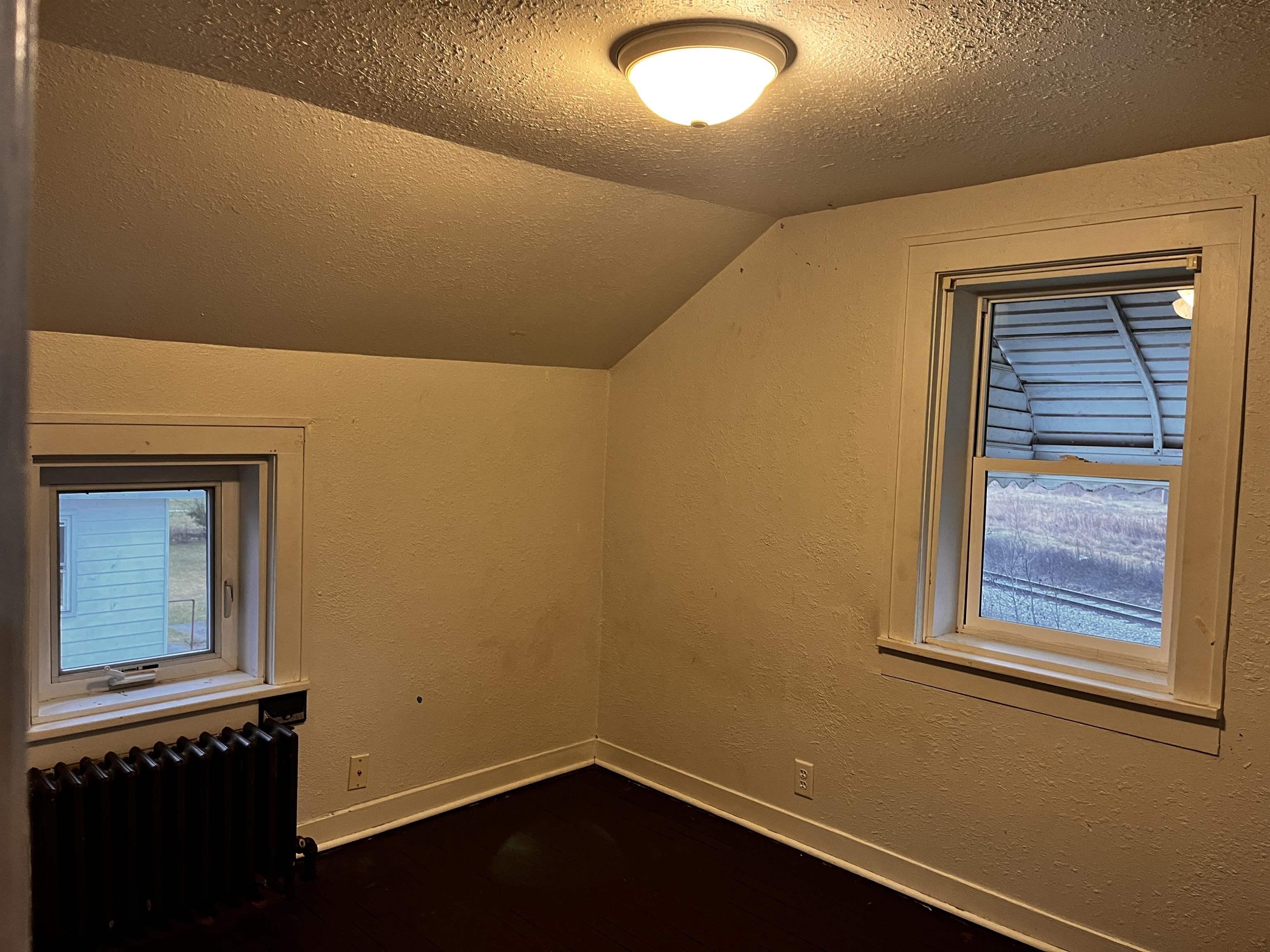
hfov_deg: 67.3
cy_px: 476
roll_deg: -2.9
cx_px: 635
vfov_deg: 53.1
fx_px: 954
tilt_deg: -1.9
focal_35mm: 26
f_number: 1.6
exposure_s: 1/60
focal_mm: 5.1
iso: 160
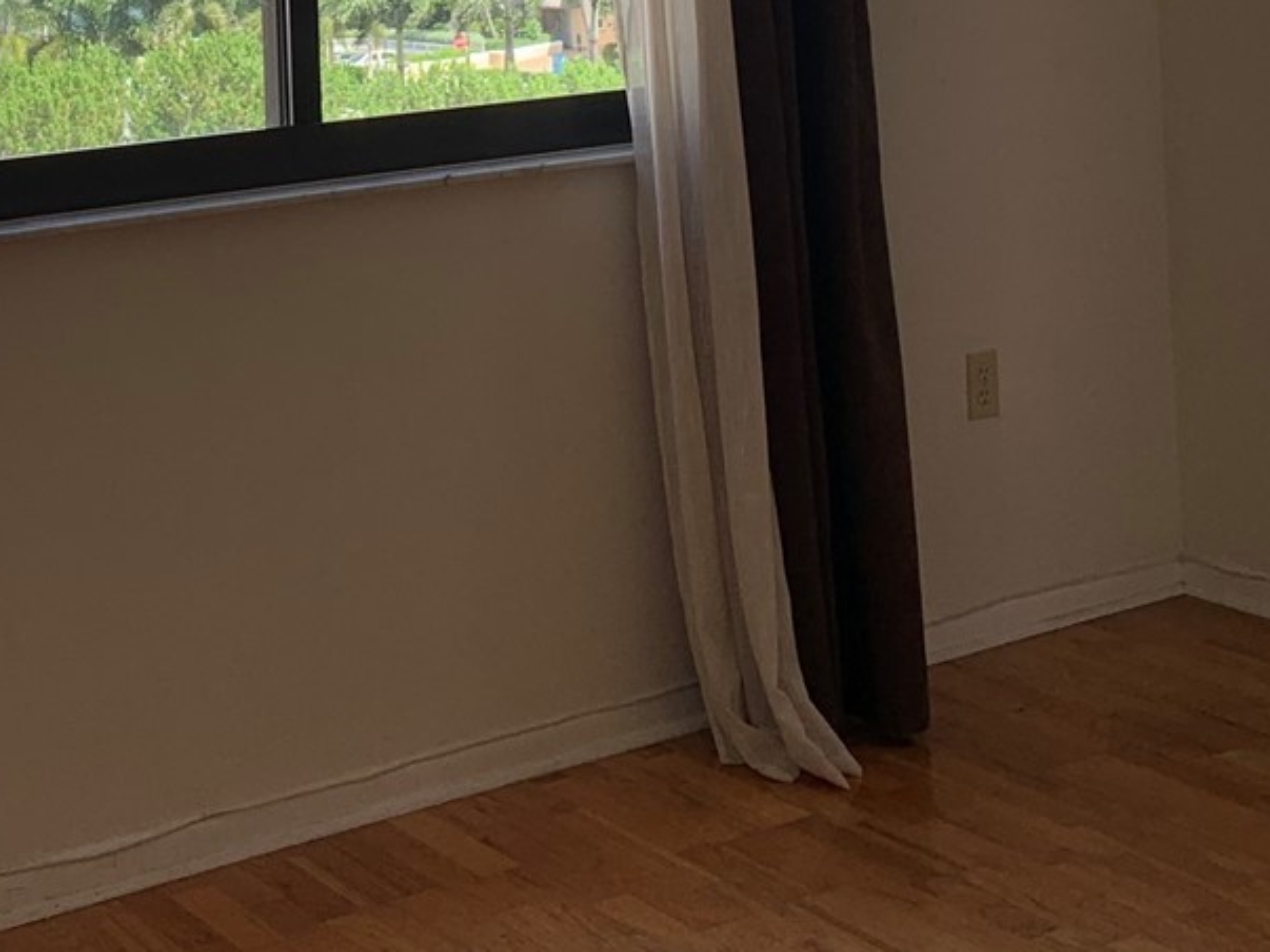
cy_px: -194
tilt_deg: +3.1
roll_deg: +2.4
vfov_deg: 20.0
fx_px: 2531
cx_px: 413
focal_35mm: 69
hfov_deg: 28.0
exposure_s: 1/275
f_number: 1.8
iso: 25
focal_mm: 4.25
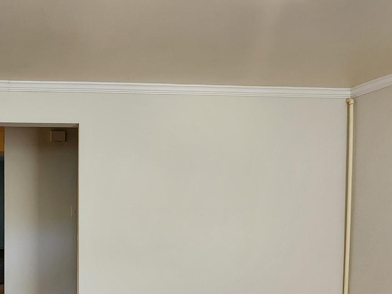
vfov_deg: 44.4
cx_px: 65
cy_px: 207
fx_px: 351
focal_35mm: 31
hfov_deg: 53.4
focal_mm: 2.2
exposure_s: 1/60
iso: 400
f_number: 2.2
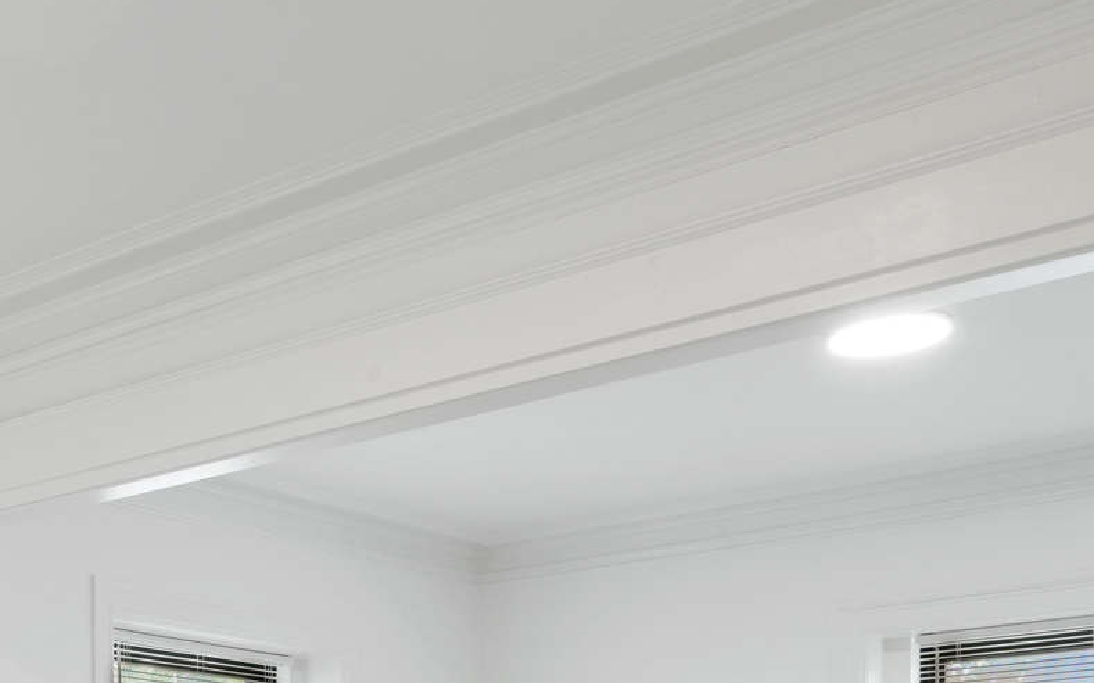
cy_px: 948
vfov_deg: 18.5
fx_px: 1906
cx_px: -128
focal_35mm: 64
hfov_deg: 28.8
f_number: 8
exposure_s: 1/30
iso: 320
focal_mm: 16.5
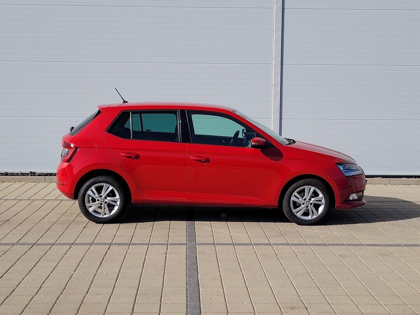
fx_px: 315
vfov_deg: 53.1
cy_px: 158
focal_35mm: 26
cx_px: 210
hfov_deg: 67.3
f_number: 1.8
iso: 40
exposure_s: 1/2835
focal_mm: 5.4
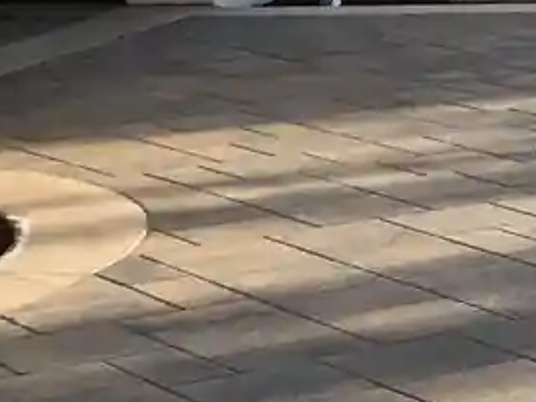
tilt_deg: -19.6
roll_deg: +0.7
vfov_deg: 8.6
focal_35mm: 169
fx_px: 2616
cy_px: 541
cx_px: 1323
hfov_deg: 10.1
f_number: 1.8
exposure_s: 1/284
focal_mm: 3.99
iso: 20
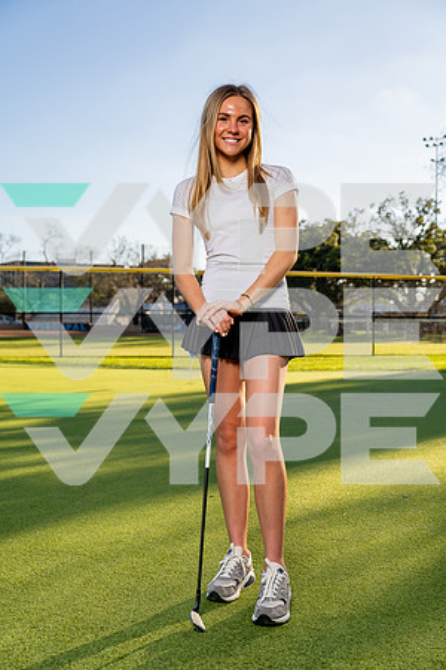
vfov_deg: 49.6
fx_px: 725
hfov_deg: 34.2
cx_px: 223
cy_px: 335
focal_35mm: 39
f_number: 4
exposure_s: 1/800
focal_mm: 39
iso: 100
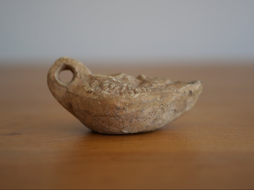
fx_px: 440
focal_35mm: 60
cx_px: 127
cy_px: 95
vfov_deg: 24.4
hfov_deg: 32.2
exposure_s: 1/80
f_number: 2.8
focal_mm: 30
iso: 200
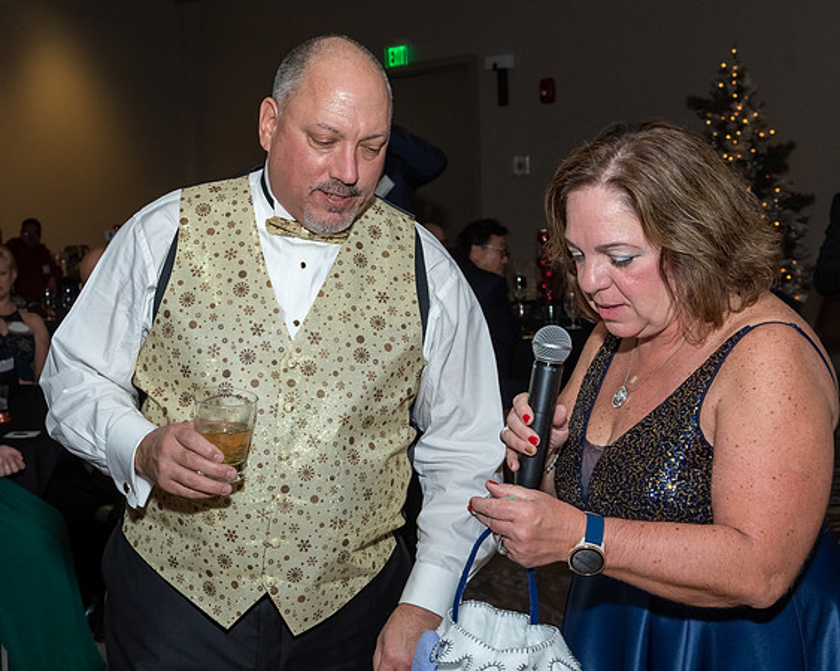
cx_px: 305
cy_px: 336
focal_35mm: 56
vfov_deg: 27.3
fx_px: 1382
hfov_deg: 33.6
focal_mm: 31
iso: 500
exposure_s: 1/250
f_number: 6.3
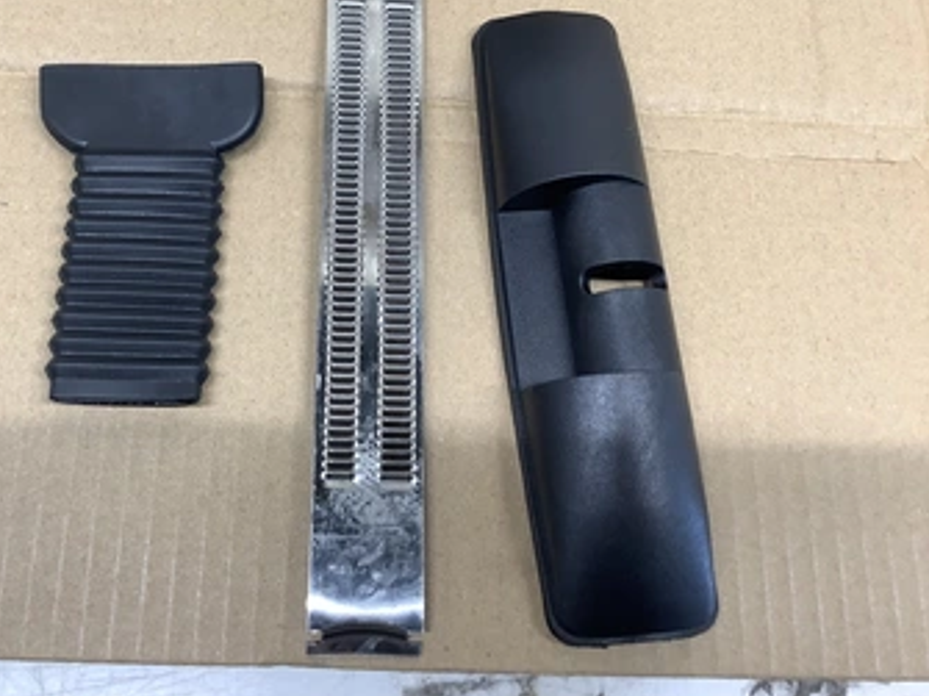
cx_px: 377
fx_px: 993
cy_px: 288
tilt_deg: -74.1
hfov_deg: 49.9
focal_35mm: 37
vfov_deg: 38.5
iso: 64
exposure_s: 1/60
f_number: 2.4
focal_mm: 3.3
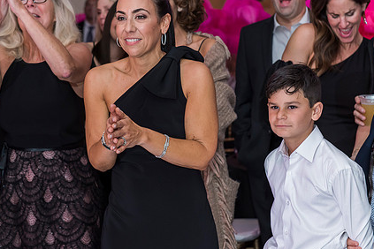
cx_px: 130
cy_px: 85
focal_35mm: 96
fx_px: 997
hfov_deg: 21.2
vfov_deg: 14.2
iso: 1000
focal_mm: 70
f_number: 4.5
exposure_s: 1/100
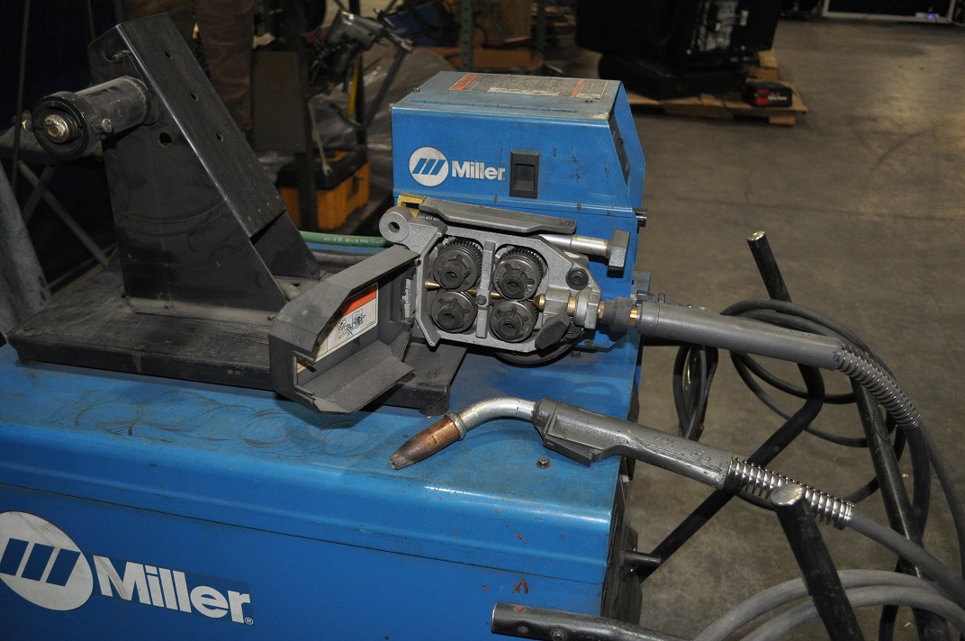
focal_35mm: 33
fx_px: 883
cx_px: 482
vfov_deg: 39.9
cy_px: 320
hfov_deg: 57.3
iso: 800
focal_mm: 22
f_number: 4
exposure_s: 1/60
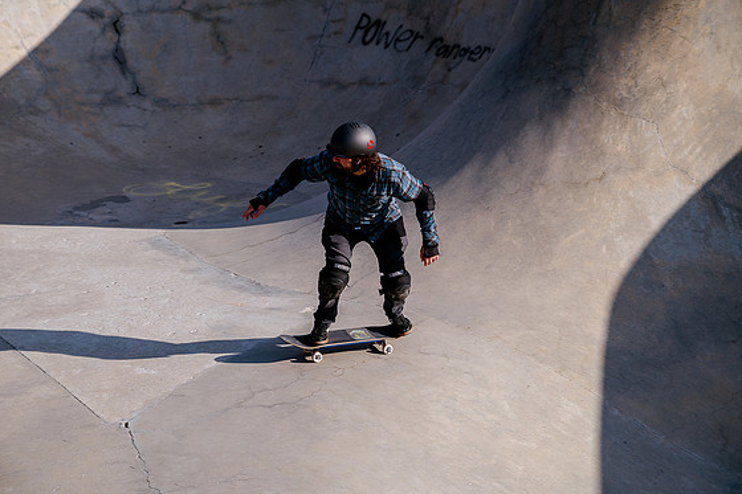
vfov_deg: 15.3
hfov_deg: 22.9
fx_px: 1834
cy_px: 242
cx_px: 370
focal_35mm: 89
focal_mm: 86
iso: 200
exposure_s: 1/640
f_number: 7.1
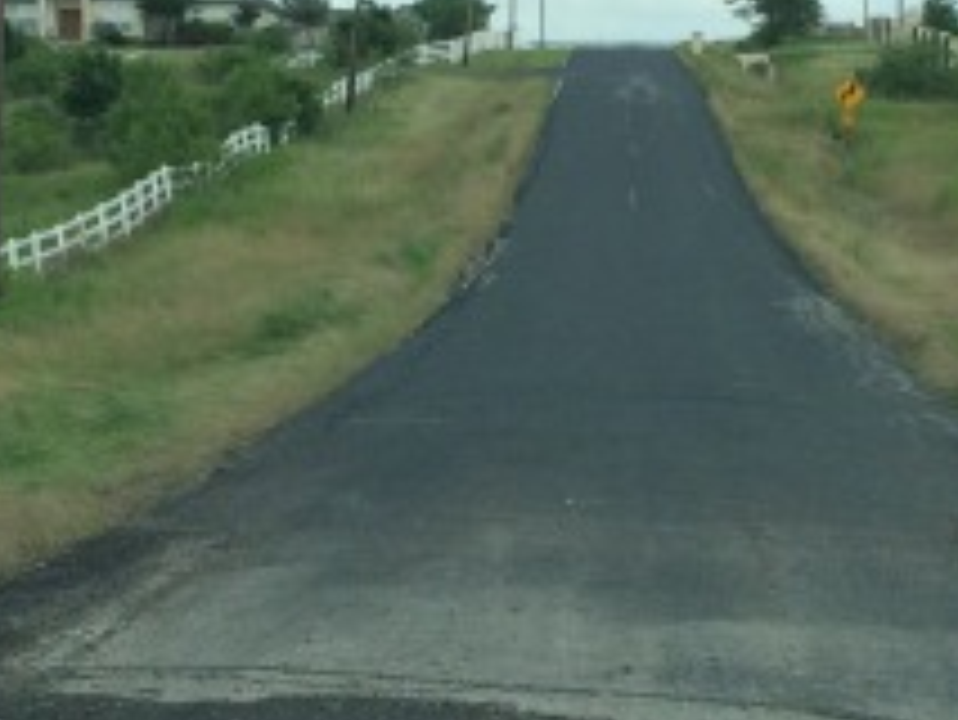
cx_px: 517
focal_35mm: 109
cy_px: 446
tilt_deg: -7.9
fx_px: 3018
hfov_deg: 18.0
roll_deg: -0.3
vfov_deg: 13.6
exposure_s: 1/1208
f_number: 2.2
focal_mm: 4.15
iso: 32
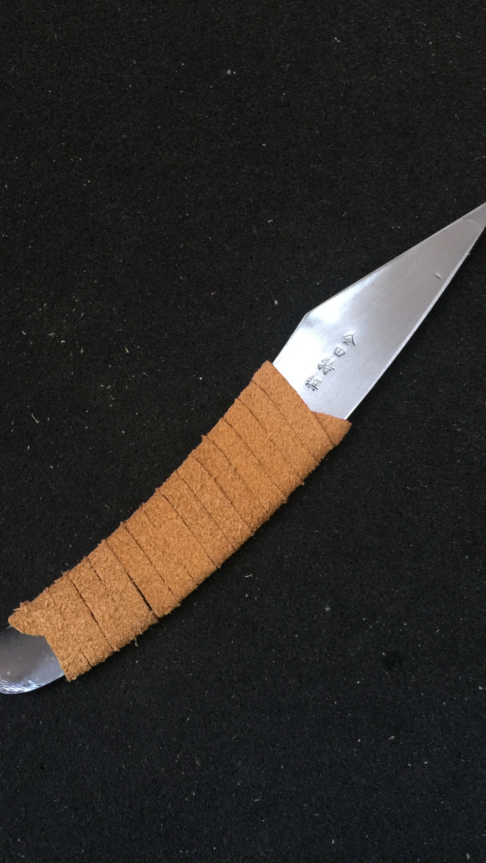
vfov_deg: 61.0
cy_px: 435
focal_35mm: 32
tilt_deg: -80.2
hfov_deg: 36.5
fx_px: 733
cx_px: 301
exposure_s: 1/17
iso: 80
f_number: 2.2
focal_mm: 4.15
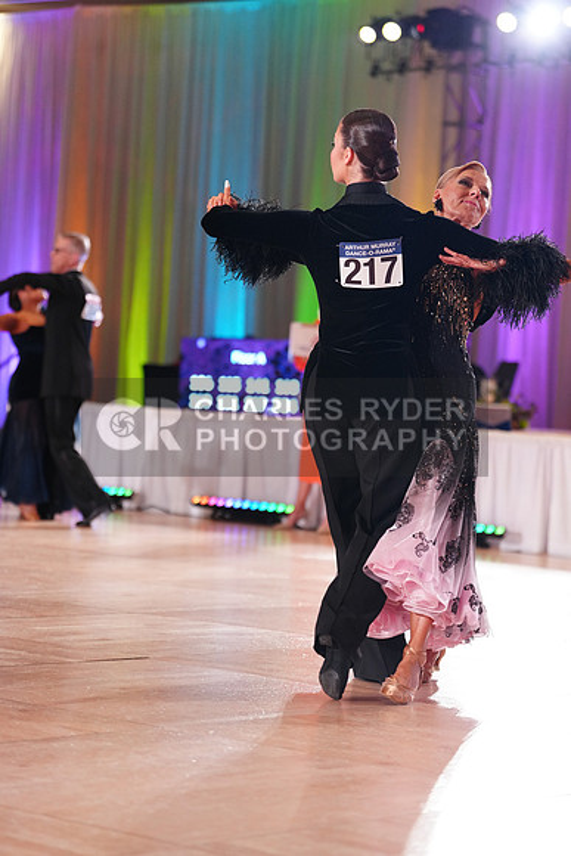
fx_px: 2473
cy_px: 428
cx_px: 286
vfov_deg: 19.6
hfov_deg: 13.2
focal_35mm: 104
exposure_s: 1/640
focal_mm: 104
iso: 2500
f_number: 2.8
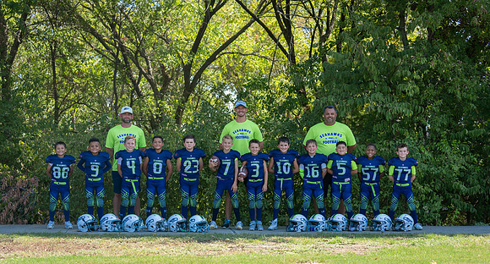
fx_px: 977
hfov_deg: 28.2
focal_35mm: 76
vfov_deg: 15.3
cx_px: 243
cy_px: 163
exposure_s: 1/250
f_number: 4.5
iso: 125
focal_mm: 70
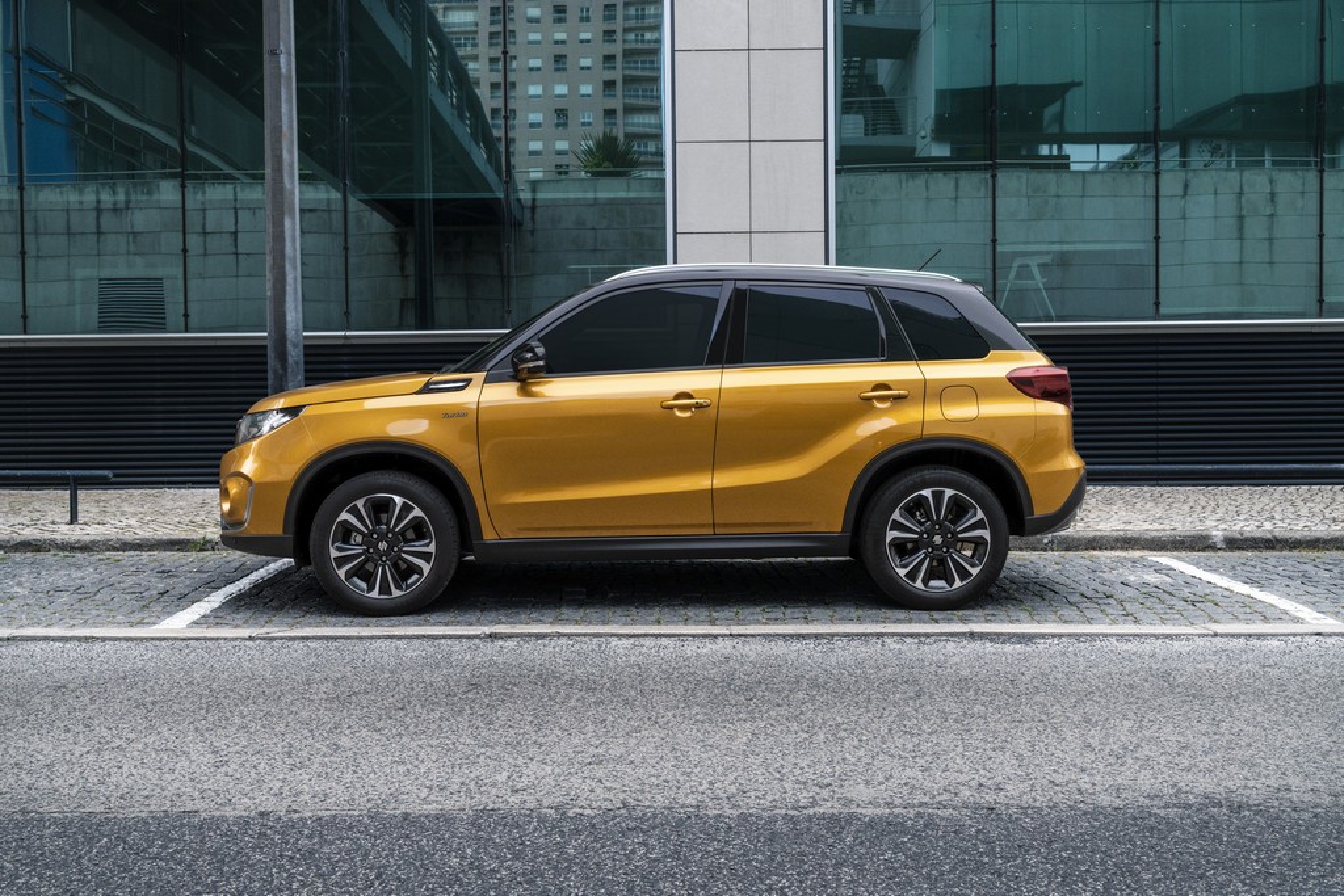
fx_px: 1269
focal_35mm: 34
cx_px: 672
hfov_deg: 55.8
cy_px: 448
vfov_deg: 38.9
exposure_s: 1/50
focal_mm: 34
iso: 1000
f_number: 11
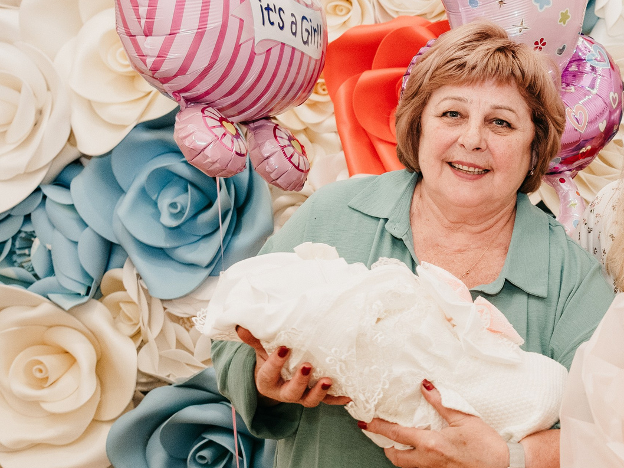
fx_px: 1406
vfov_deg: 18.9
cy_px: 258
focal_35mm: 78
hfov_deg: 23.8
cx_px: 637
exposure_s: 1/160
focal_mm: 28
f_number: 4
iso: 640
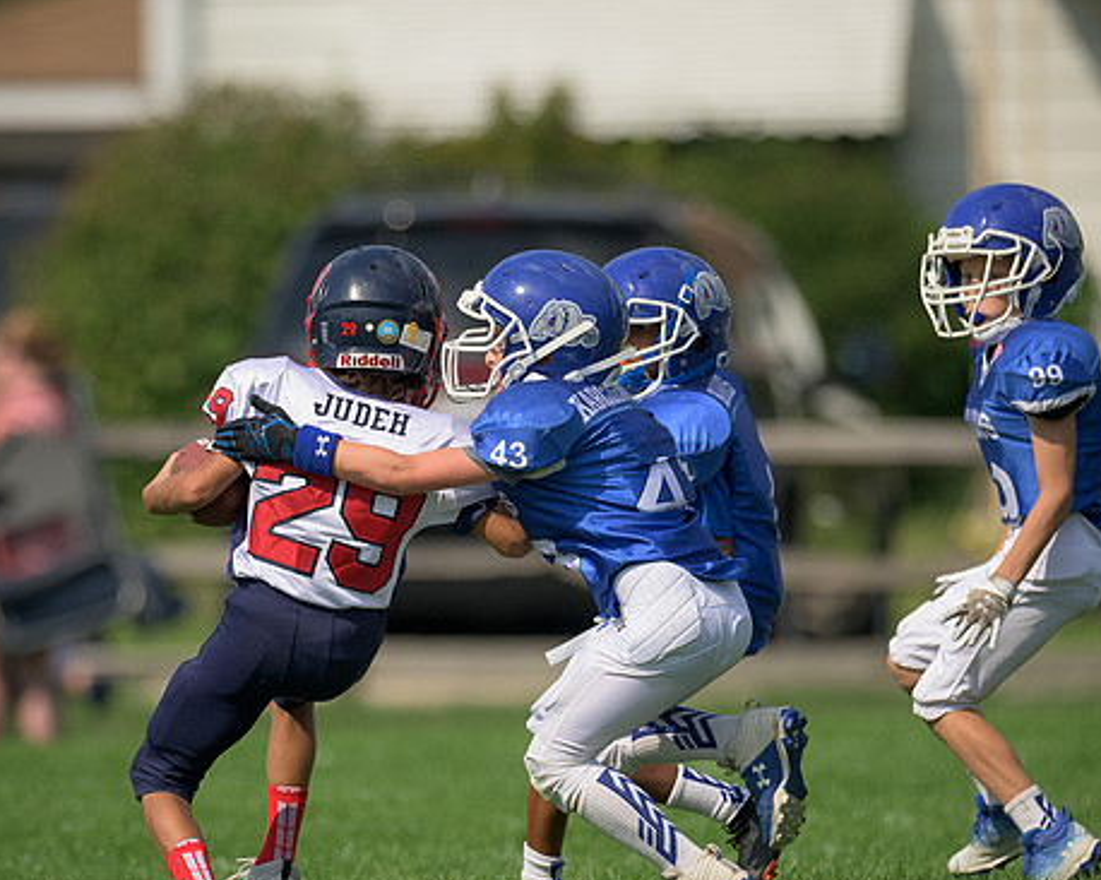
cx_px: 376
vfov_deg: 1.2
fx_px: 40617
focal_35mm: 1247
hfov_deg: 1.6
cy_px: 622
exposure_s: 1/8000
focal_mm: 500
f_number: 4
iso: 500
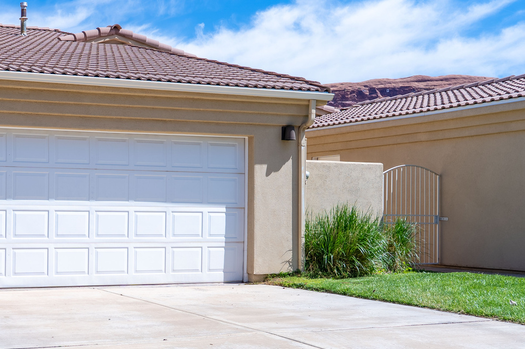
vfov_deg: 25.9
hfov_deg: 35.2
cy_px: 211
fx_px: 759
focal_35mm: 52
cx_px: 23
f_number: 5.6
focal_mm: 24.5
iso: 100
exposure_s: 1/4000
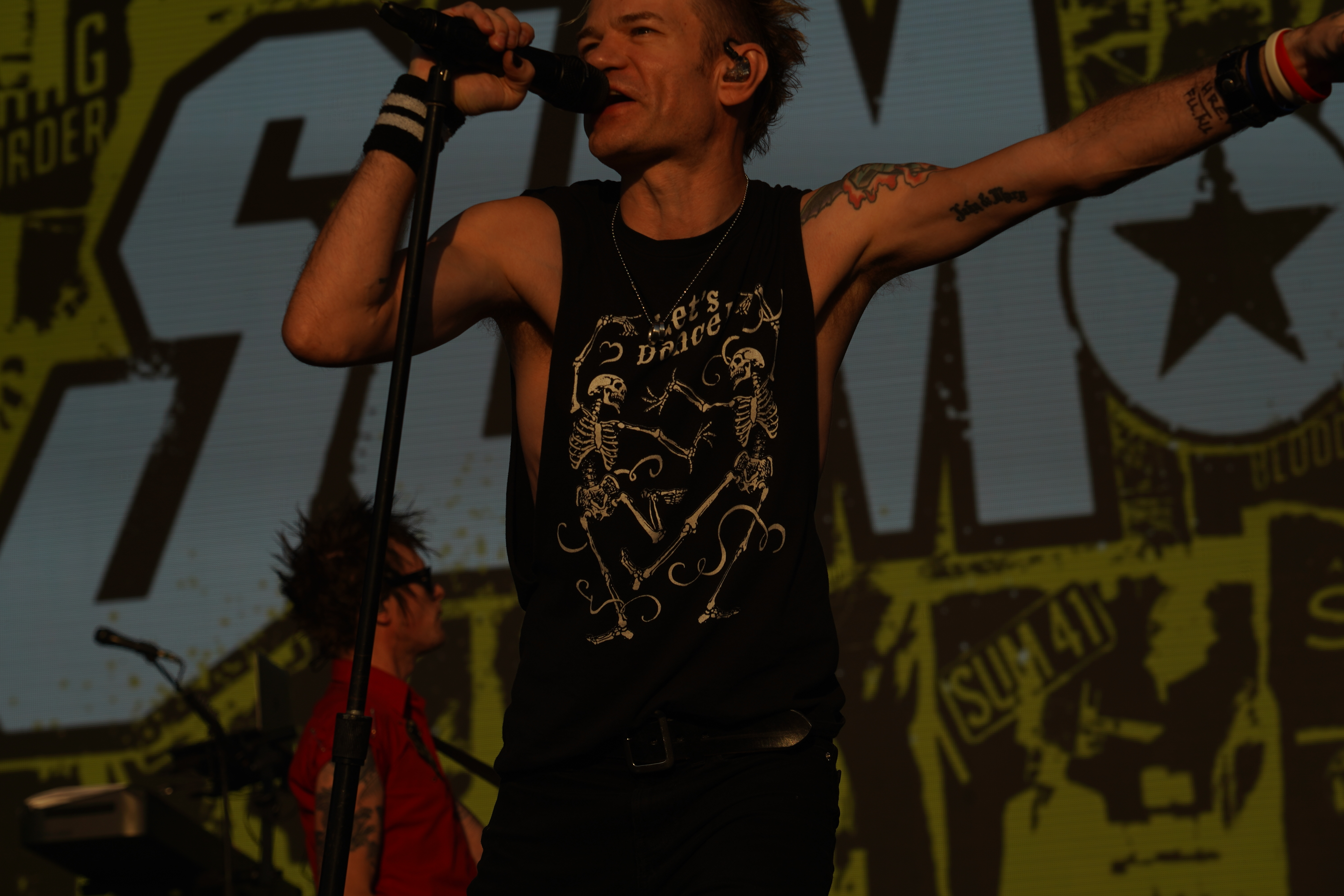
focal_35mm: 105
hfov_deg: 19.5
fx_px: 3920
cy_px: 448
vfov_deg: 13.0
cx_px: 672
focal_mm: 105
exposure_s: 1/640
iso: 100
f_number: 8
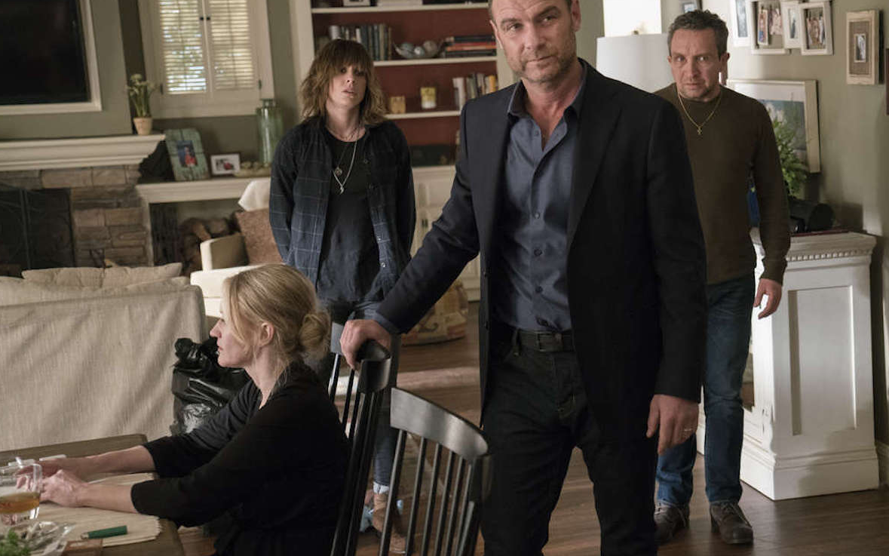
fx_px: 1333
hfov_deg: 36.9
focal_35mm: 55
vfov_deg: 23.5
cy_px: 255
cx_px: 449
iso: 6400
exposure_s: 1/125
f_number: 4
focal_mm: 53
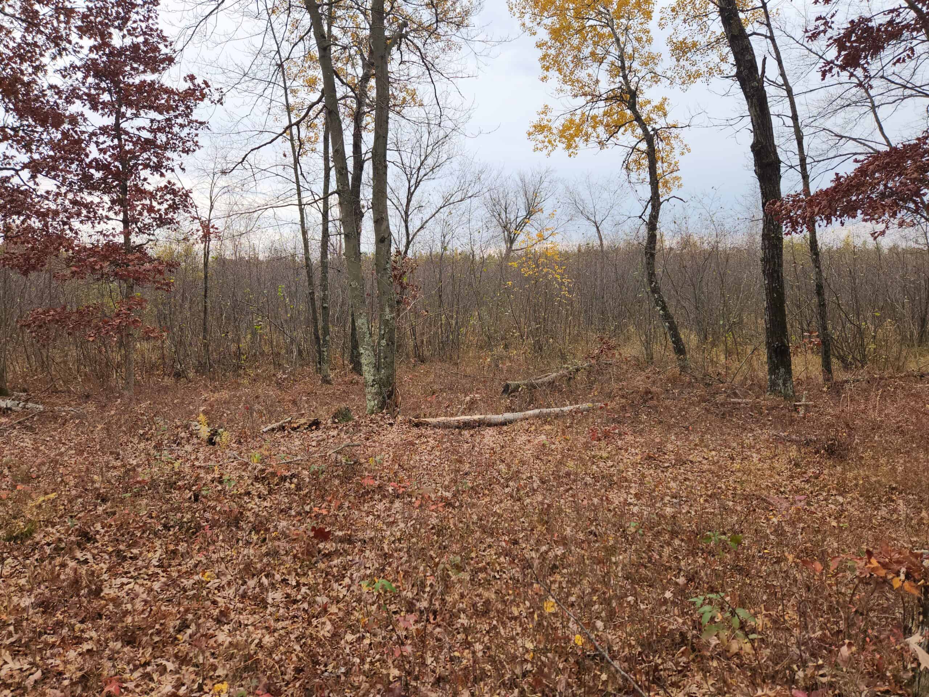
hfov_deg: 73.9
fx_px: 617
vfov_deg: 58.9
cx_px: 464
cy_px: 348
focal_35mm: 23
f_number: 1.8
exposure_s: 1/529
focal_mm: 5.4
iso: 20
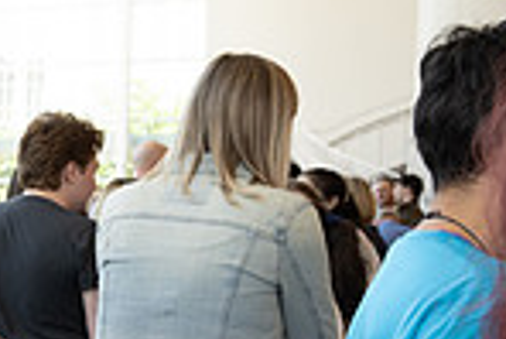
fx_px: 1548
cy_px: 330
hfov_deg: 15.4
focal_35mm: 110
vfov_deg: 12.4
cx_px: -458
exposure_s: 1/200
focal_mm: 28
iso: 800
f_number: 5.6
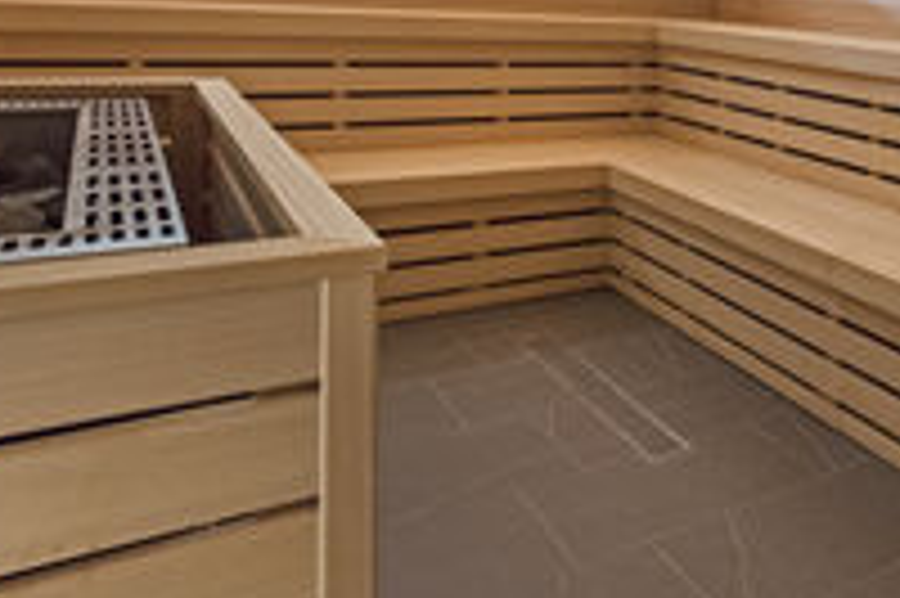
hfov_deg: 50.8
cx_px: 734
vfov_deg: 35.7
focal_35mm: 35
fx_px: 874
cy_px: 70
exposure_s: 1/8
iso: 1600
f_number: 11
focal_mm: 14
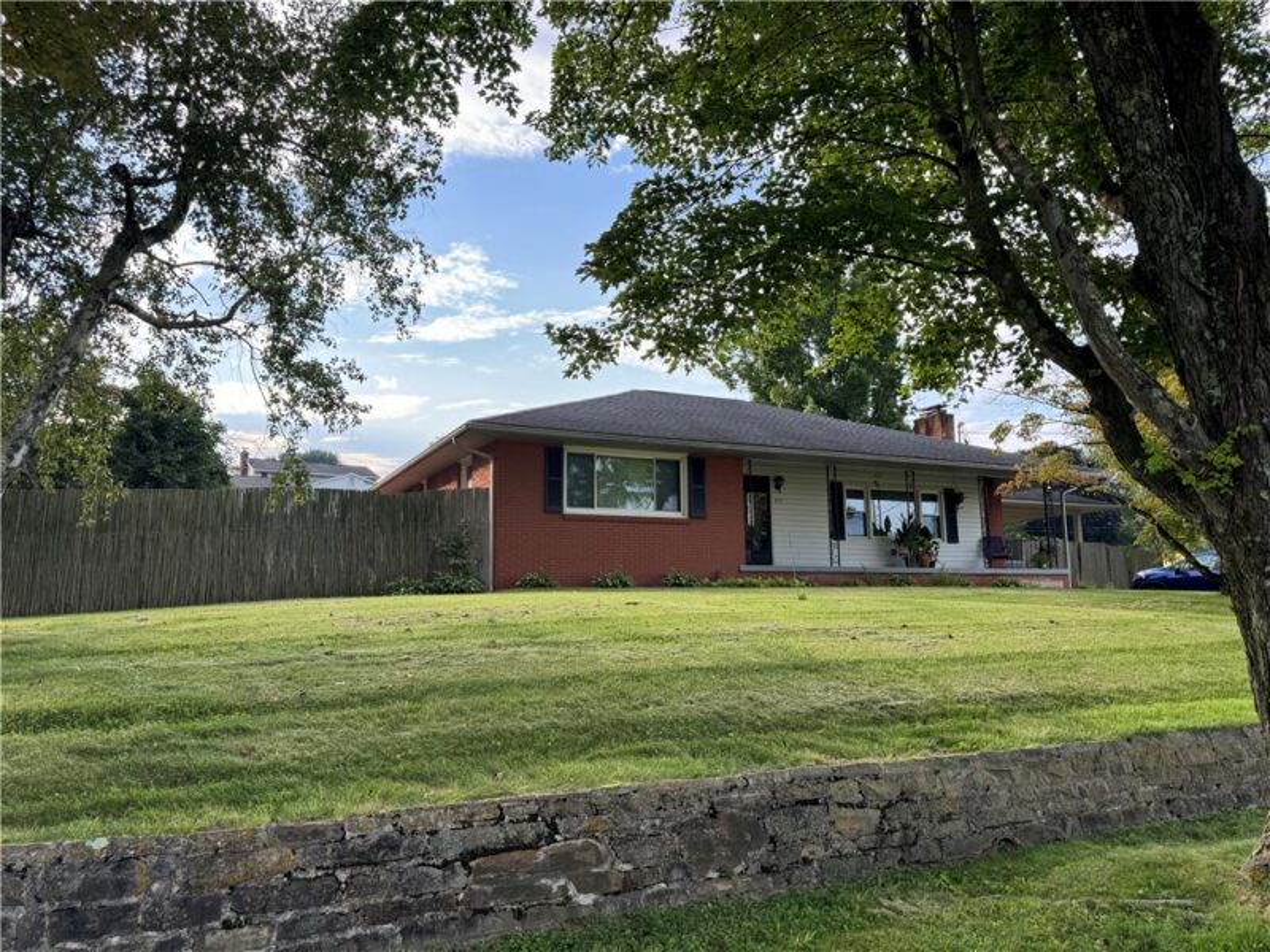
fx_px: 881
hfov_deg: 71.6
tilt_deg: +8.1
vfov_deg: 56.8
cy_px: 476
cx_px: 635
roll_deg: +0.4
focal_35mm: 24
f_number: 1.78
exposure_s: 1/394
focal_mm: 6.76
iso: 80
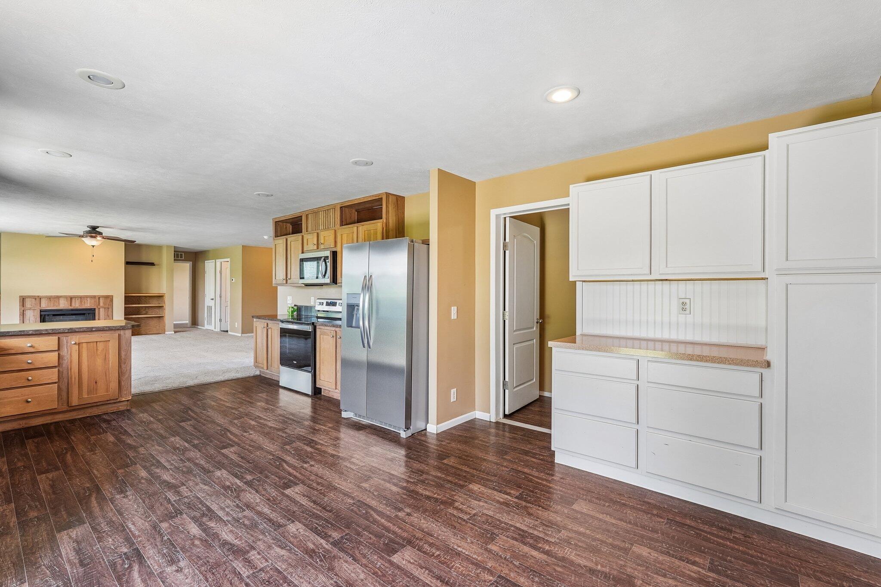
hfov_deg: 95.0
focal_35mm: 16
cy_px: 294
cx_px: 440
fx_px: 404
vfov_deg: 72.0
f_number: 8
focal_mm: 16.5
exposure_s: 1/30
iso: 400
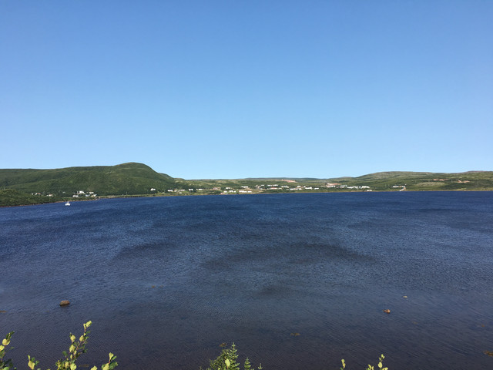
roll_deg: -0.1
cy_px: 185
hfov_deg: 61.7
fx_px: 413
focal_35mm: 29
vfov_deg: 48.2
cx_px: 246
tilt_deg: -1.5
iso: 25
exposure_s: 1/1637
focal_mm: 4.15
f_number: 2.2
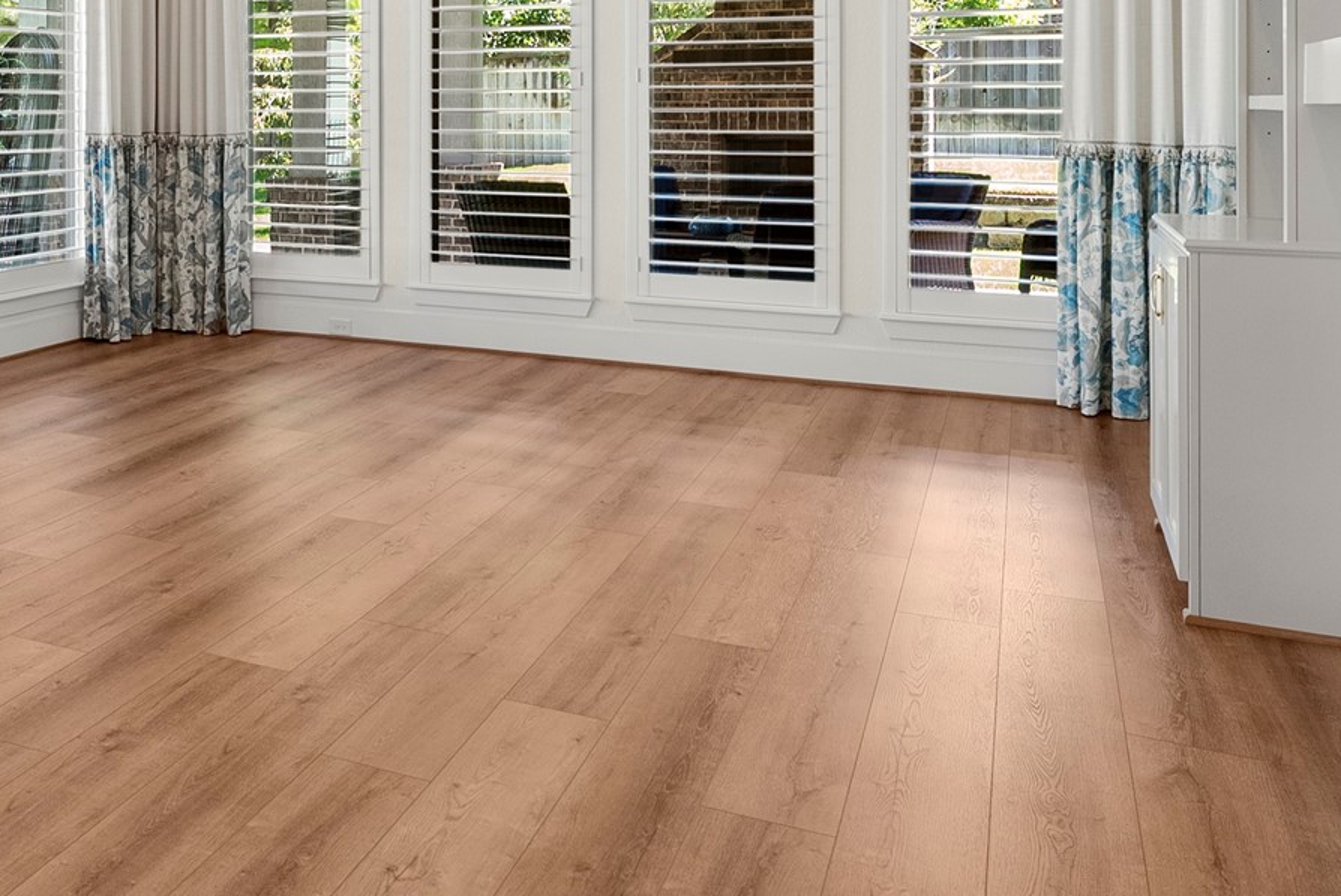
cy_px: 86
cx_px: 344
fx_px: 1267
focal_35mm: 34
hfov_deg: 53.4
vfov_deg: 36.5
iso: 800
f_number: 8
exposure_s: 1/15
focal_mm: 14
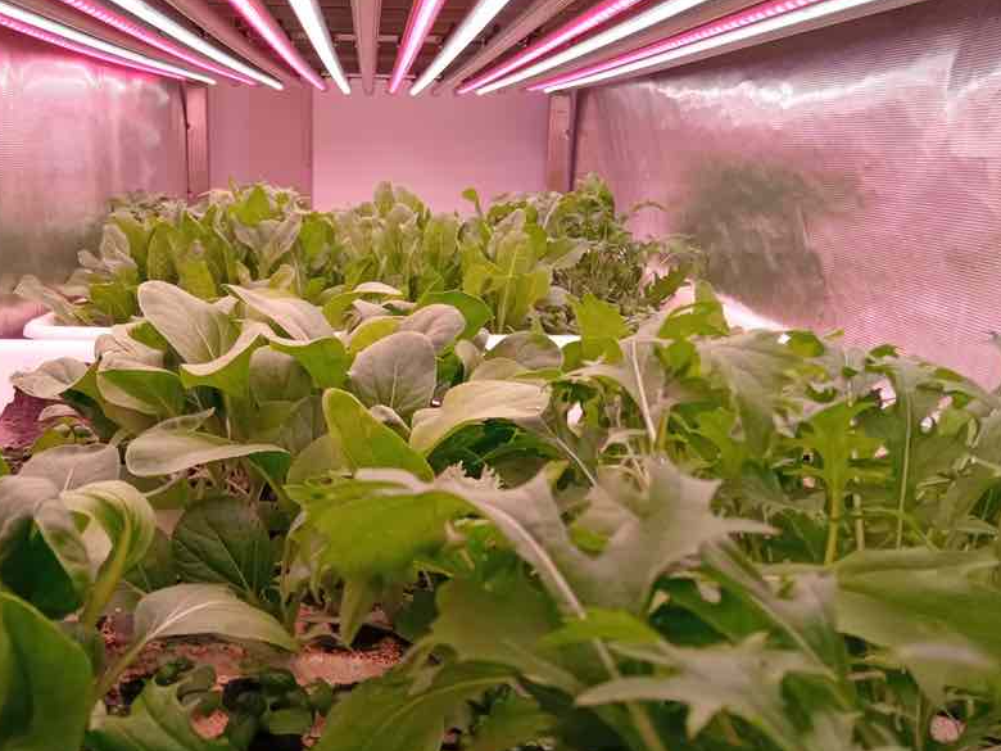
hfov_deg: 50.9
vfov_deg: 39.6
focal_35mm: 36
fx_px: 1041
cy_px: 343
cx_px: 382
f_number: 2.2
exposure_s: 1/129
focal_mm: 3.79
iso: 115
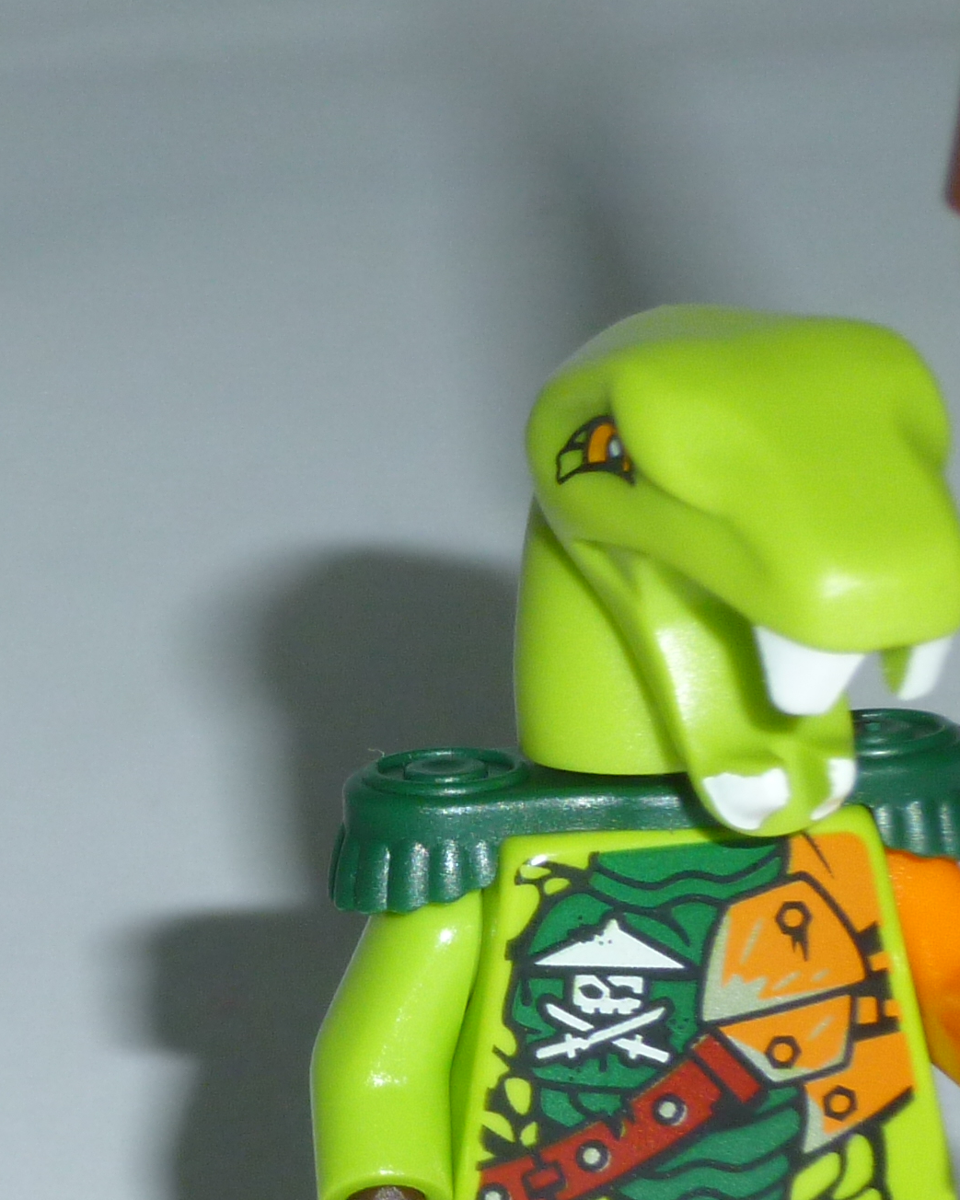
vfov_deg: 9.3
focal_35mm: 207
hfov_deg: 7.4
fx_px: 7353
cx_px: 34
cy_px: 983
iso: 100
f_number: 4.3
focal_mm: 10.7
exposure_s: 1/60
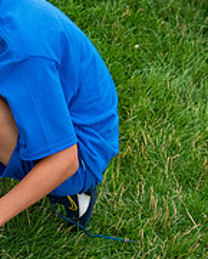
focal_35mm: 138
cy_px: 108
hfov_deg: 10.9
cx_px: -57
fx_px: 1061
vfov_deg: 13.9
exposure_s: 1/1600
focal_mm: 46
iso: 2000
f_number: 5.6
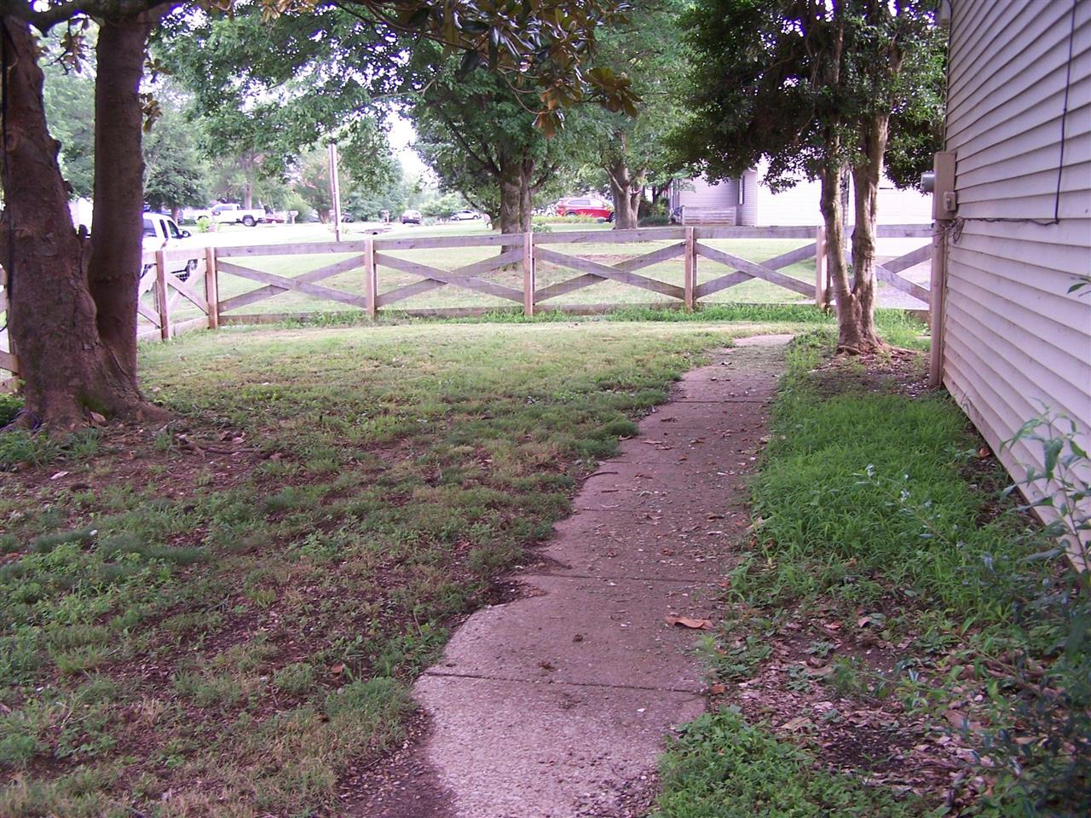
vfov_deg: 37.7
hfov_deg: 49.0
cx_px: 546
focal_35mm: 38
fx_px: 1198
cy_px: 409
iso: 100
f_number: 2.8
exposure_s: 1/30
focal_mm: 6.3
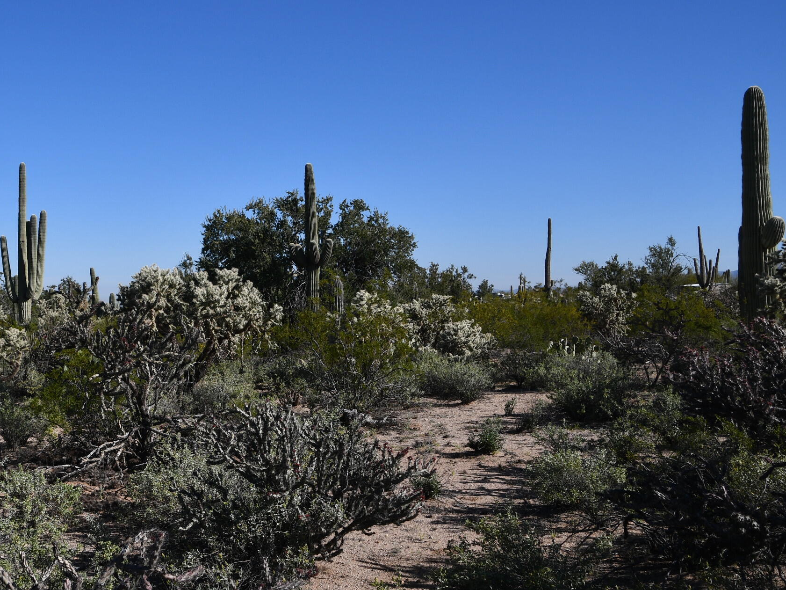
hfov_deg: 42.2
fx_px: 976
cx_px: 176
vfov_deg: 33.6
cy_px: 258
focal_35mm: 43
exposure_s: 1/400
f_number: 10
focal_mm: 18
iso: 100
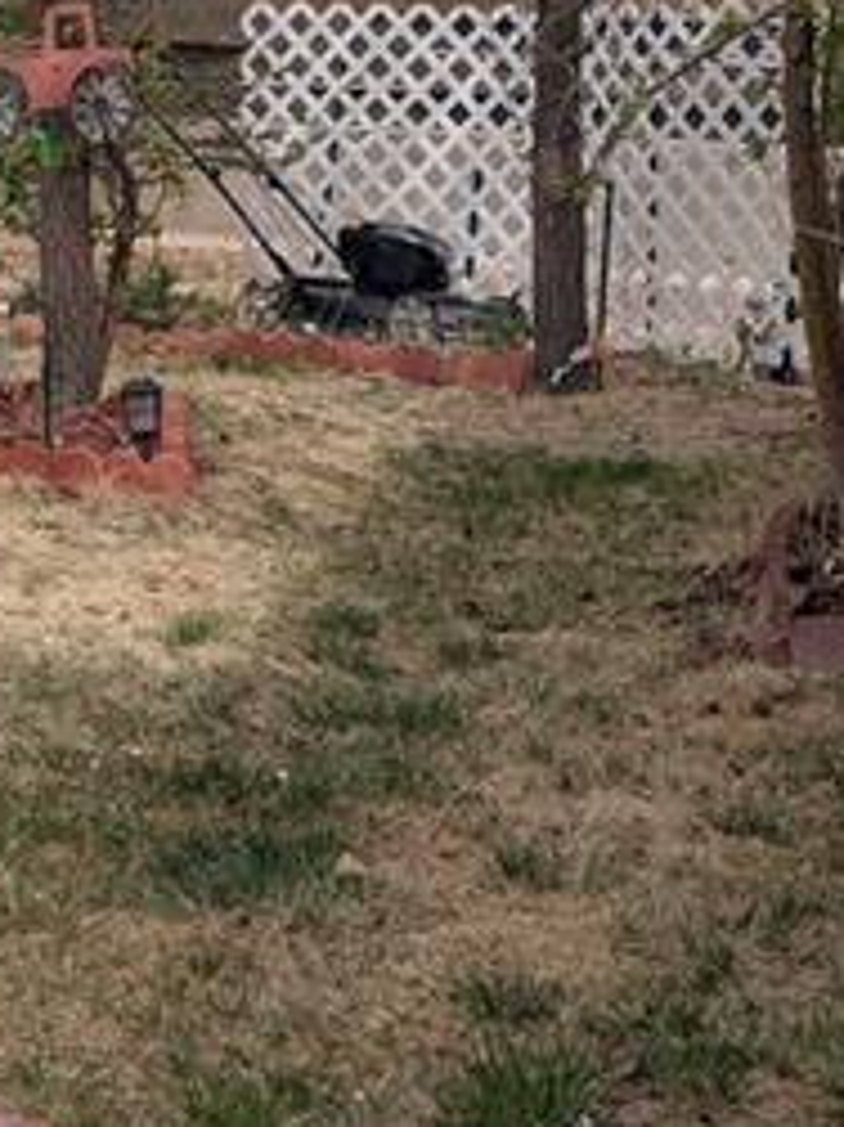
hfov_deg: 12.1
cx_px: -554
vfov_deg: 17.0
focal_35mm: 115
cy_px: 211
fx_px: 3742
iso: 19
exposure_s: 1/803
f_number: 1.68
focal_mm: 6.9
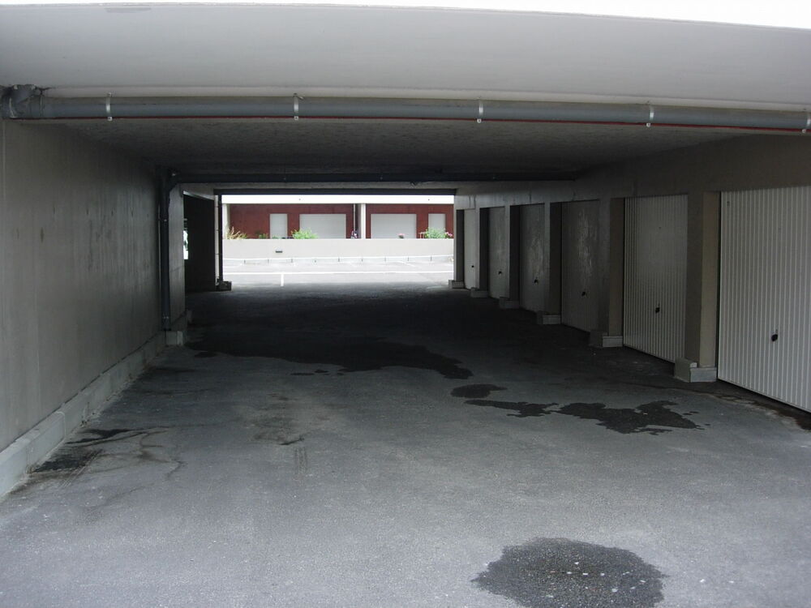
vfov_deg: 37.7
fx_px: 890
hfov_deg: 49.0
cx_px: 406
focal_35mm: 38
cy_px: 304
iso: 64
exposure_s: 1/279
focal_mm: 7.8
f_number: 2.8
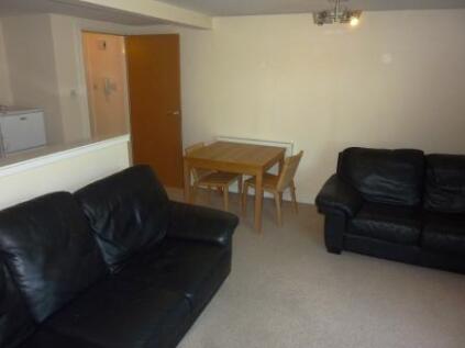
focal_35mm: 25
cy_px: 174
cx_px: 232
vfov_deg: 54.9
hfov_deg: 69.4
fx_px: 336
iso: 200
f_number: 3.3
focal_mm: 4.1
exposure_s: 1/30
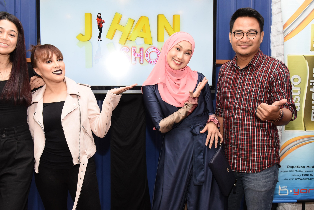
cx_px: 142
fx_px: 314
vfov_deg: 36.9
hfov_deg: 53.0
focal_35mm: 36
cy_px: 106
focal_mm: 30
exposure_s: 1/200
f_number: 5.6
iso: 2000
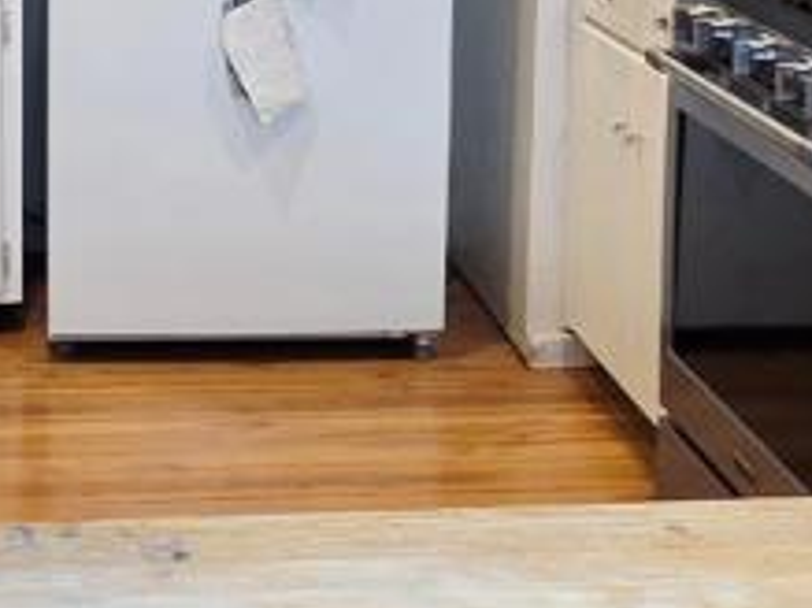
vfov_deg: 16.1
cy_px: -61
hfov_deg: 21.7
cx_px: 133
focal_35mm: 89
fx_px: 2087
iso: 250
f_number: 1.9
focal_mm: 2.2
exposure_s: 1/60.2
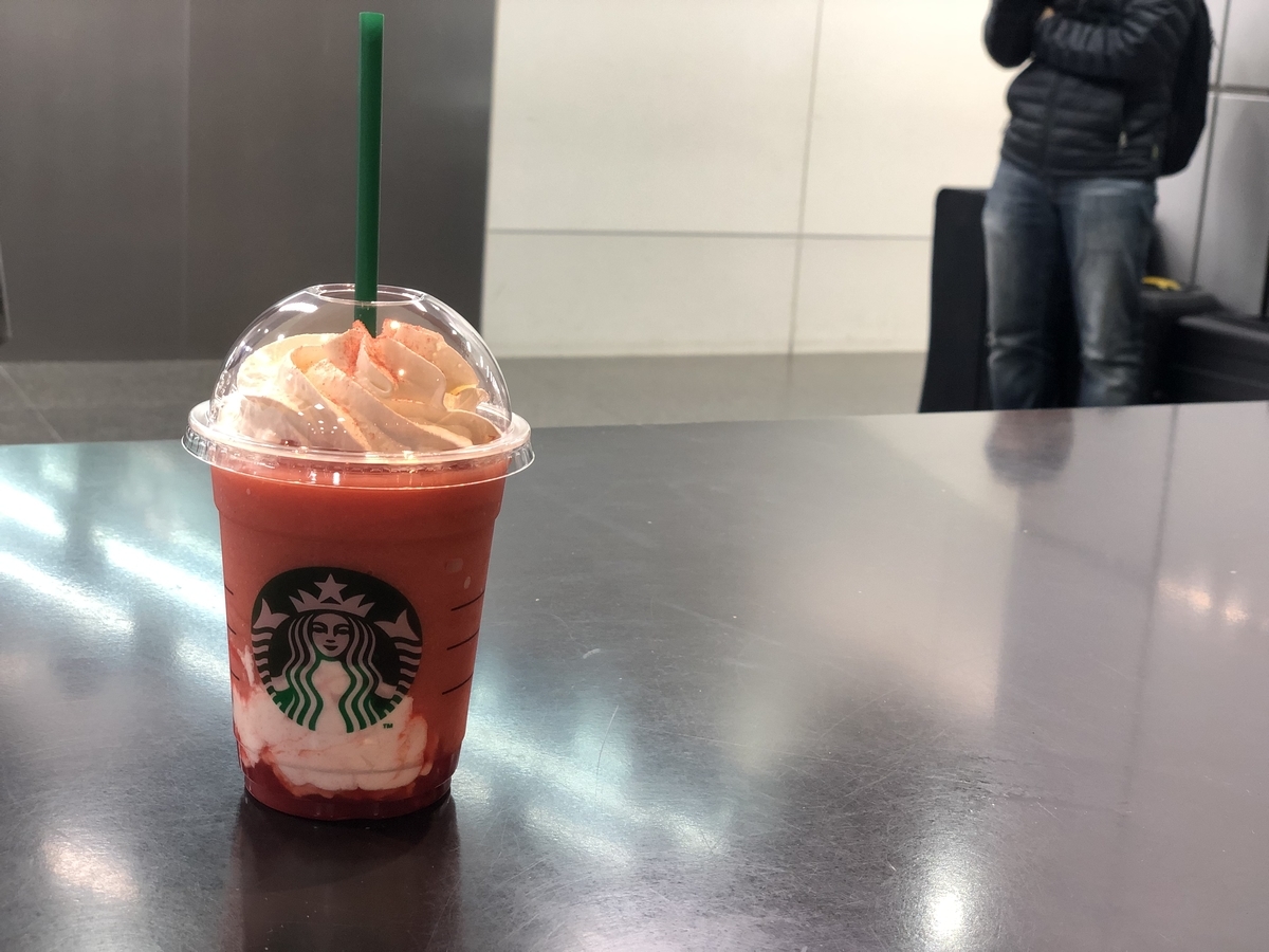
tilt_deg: -12.8
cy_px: 476
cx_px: 634
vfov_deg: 28.0
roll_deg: -3.4
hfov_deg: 36.8
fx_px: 1906
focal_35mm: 52
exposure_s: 1/30
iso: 100
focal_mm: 6
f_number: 2.4
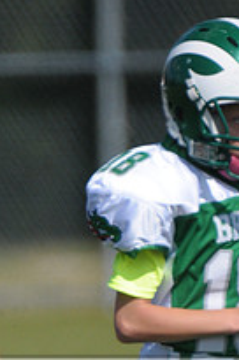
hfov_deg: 0.8
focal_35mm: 1696
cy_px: 439
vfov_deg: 1.2
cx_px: 82
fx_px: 16945
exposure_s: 1/6400
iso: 640
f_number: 4
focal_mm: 400
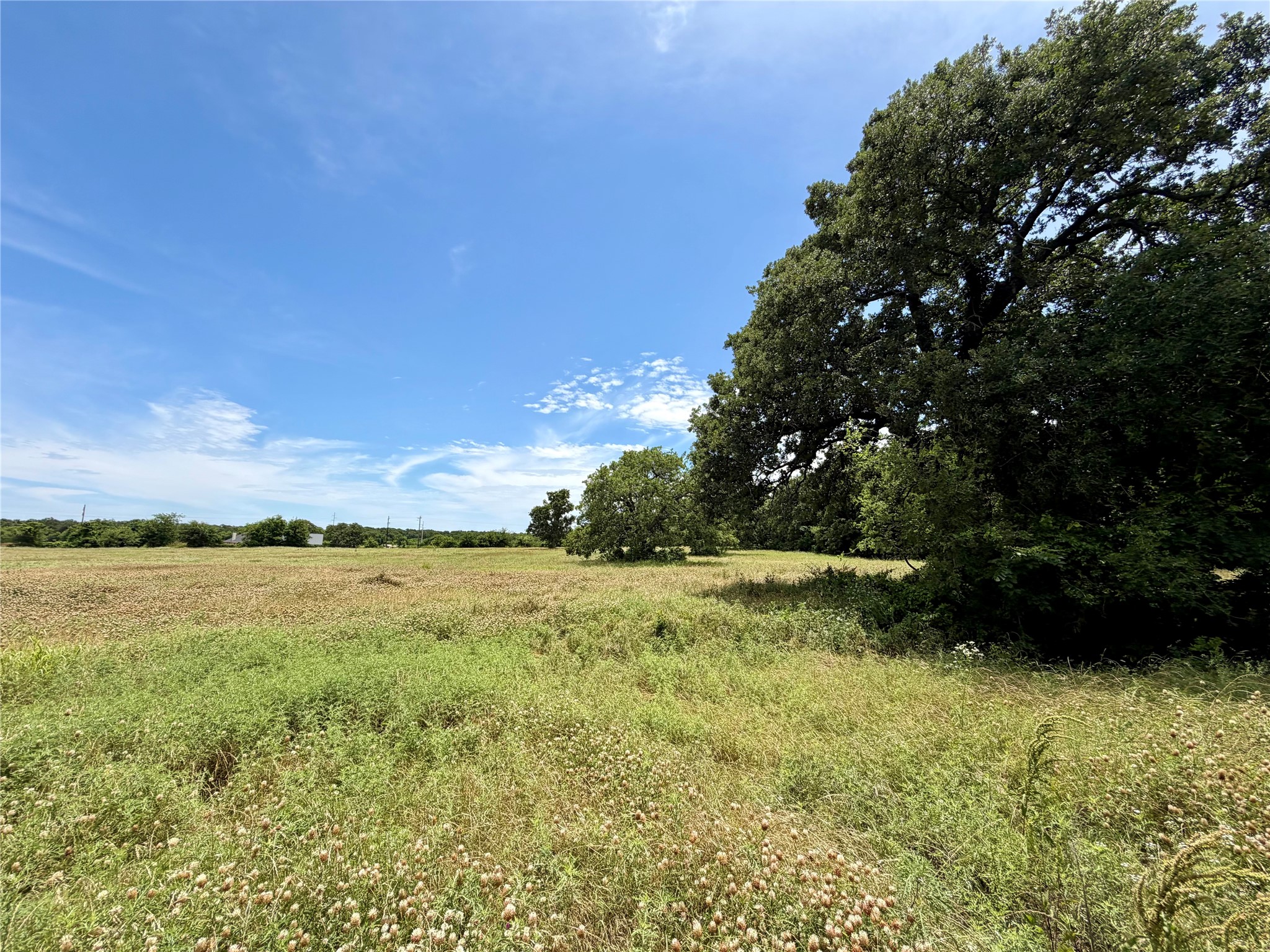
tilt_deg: +8.6
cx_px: 635
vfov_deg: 85.7
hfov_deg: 102.1
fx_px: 514
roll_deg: -1.2
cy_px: 476
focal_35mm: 14
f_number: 2.2
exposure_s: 1/928
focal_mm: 2.22
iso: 20
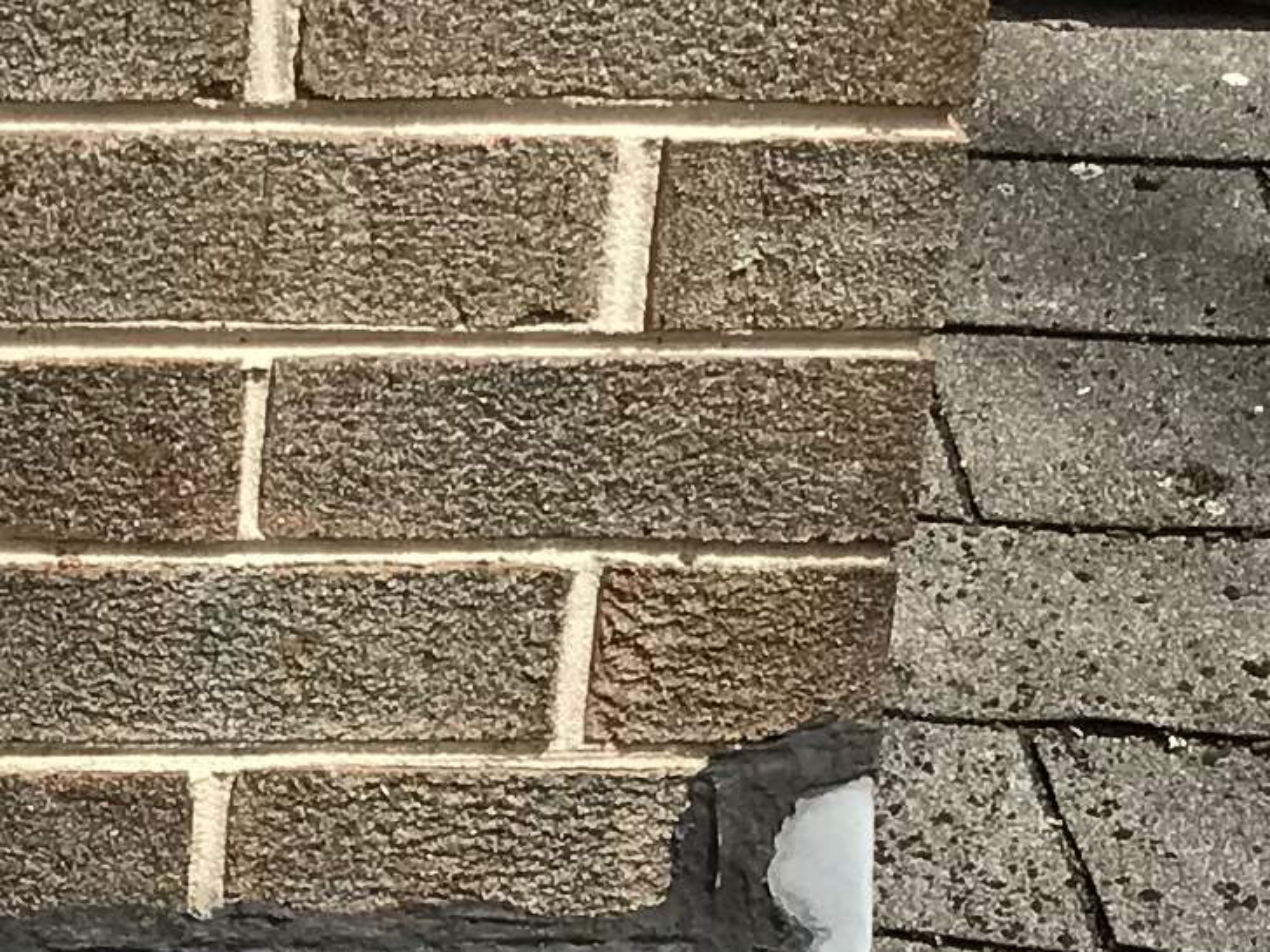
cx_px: -349
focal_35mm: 155
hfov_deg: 12.4
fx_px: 5687
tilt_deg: -29.6
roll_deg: -1.2
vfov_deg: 9.4
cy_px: 1322
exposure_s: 1/1259
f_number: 1.8
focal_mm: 3.99
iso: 20
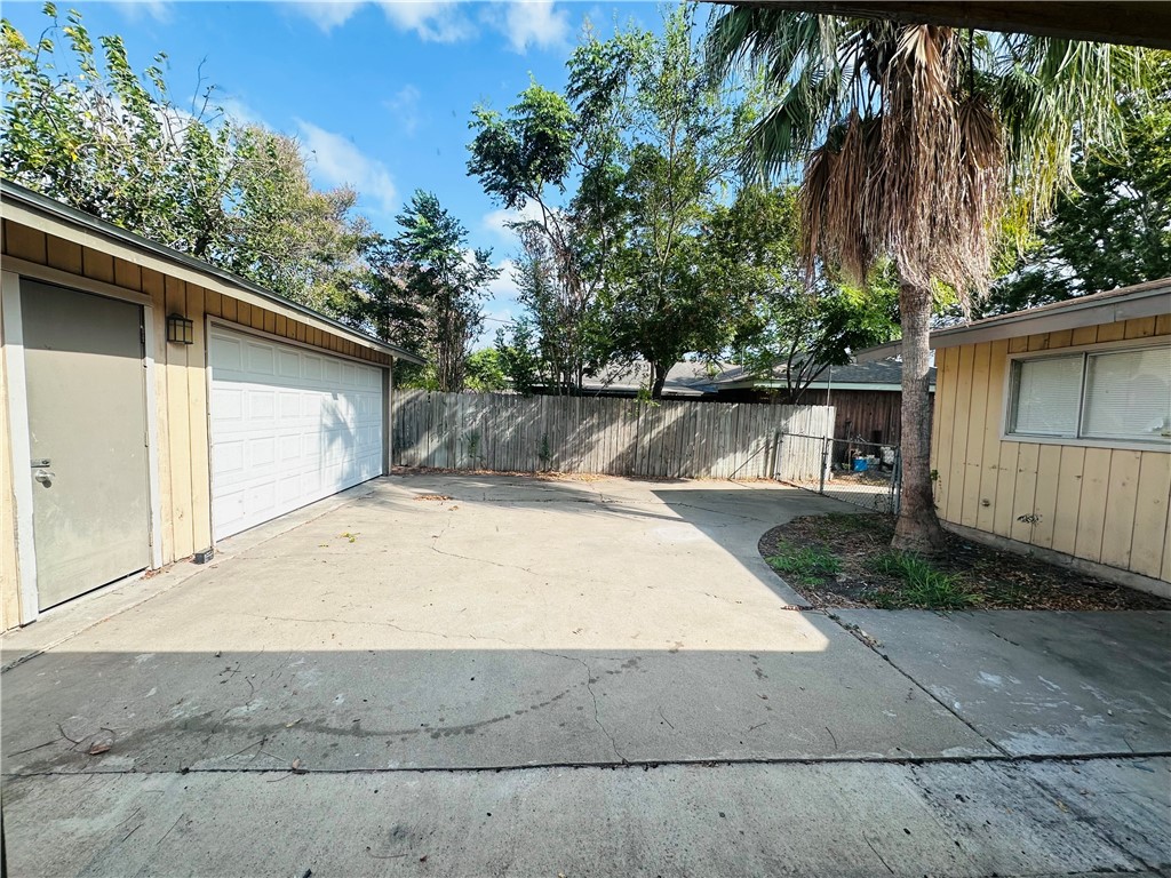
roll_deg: -1.8
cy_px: 439
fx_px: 474
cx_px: 586
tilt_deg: -4.1
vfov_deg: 85.7
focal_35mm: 14
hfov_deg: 102.1
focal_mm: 2.22
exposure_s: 1/1052
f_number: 2.2
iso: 50
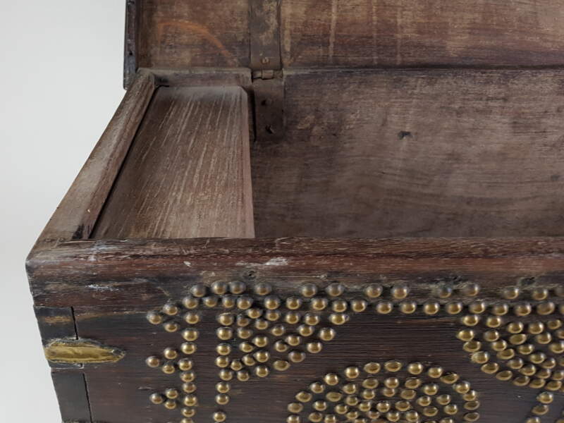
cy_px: 212
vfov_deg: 53.1
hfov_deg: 67.3
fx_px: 424
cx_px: 282
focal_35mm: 26
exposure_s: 1/50
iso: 125
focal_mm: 4.2
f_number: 1.7
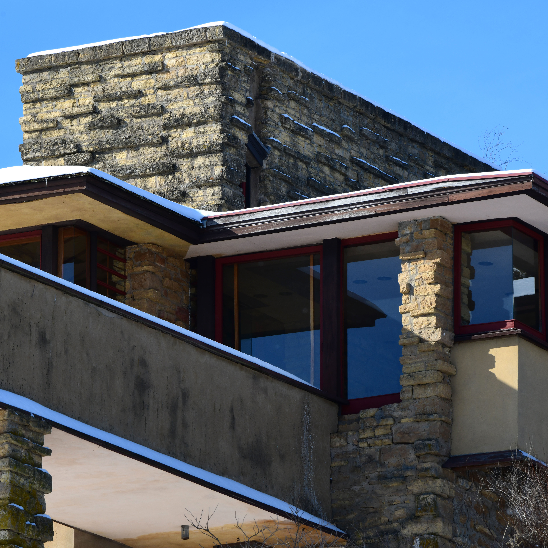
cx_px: 272
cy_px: 274
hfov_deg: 4.3
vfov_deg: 4.3
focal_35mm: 409
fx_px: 7325
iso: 320
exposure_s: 1/400
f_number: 11
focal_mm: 320
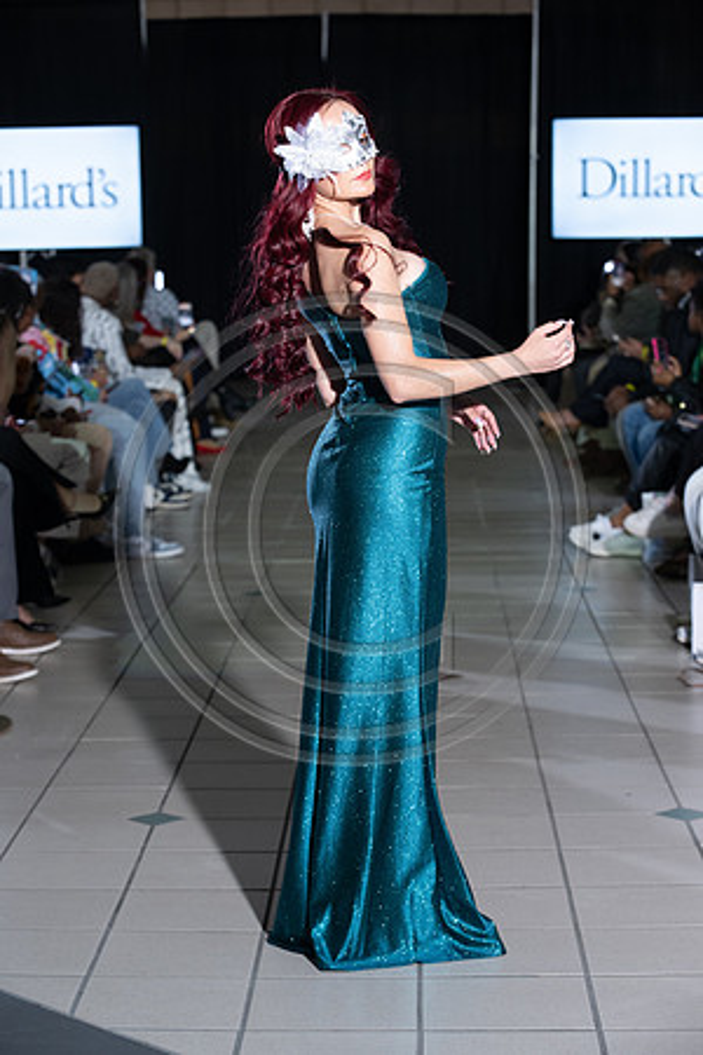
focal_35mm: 82
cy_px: 528
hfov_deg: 16.7
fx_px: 2402
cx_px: 352
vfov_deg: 24.8
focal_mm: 82
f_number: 5
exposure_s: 1/160
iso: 1250
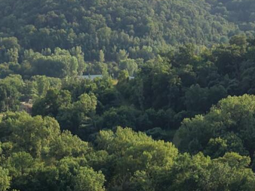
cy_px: 402
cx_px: 56
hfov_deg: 12.9
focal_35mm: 153
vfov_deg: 9.0
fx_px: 1127
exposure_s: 1/125
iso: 400
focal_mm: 8.67
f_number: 1.8
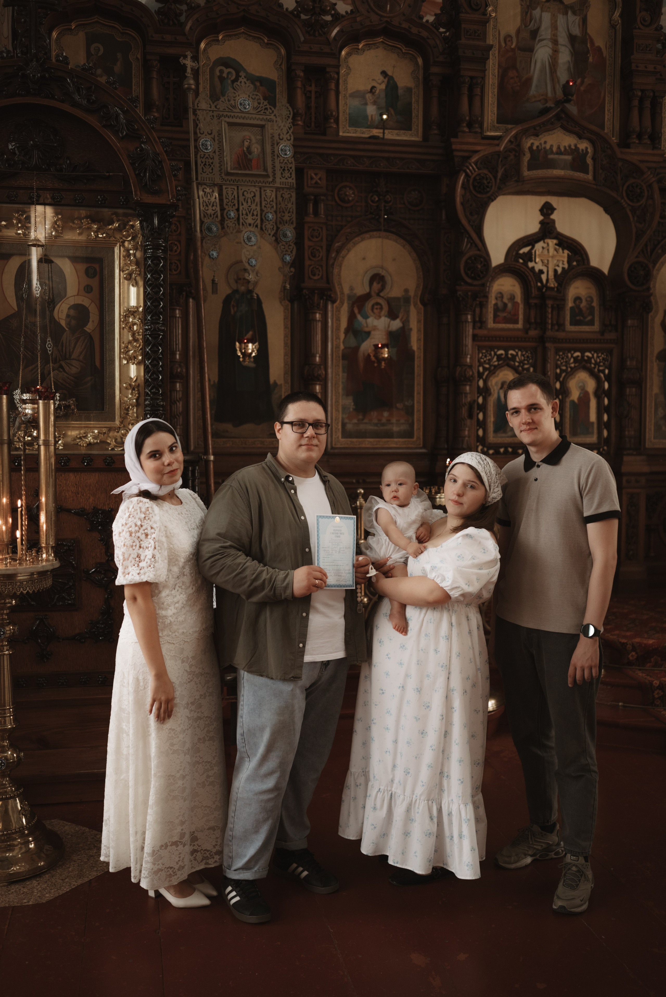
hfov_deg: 37.9
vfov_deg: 54.4
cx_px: 333
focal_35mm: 35
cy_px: 498
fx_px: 970
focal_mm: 35
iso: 800
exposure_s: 1/320
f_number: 2.2
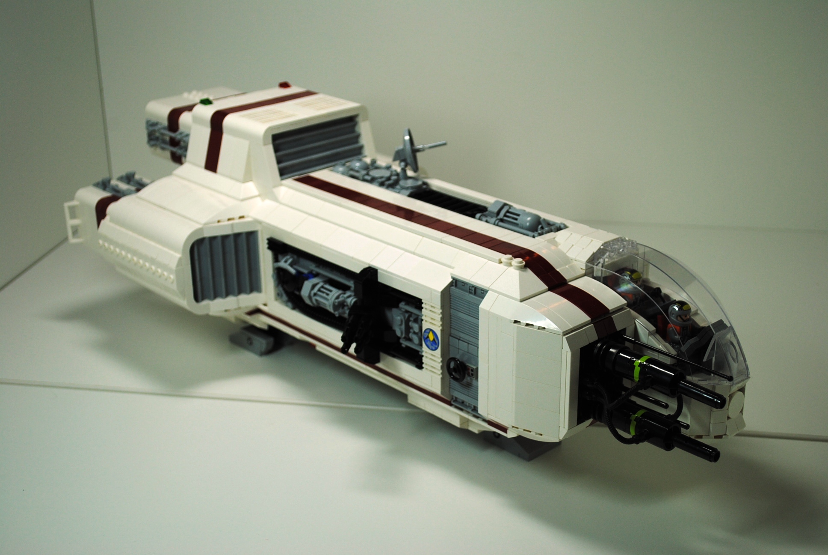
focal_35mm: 52
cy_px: 278
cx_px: 414
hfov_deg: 37.8
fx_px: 1209
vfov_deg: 25.8
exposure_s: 1/125
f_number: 5.3
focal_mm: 35
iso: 200
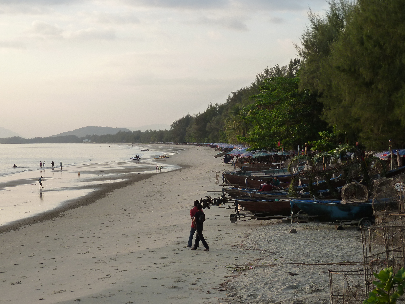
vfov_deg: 21.9
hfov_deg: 29.0
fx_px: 784
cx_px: 202
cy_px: 152
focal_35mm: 67
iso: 125
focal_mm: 11
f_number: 4.1
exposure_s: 1/200
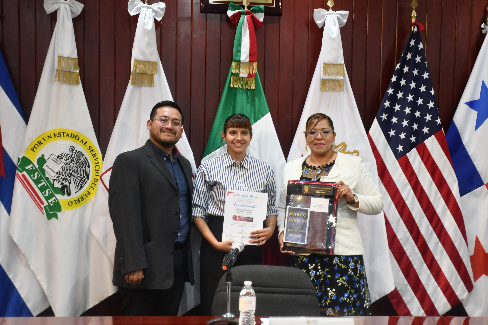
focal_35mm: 67
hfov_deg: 30.1
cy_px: 162
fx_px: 908
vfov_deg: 20.3
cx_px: 244
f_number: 5
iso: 800
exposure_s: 1/50
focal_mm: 45
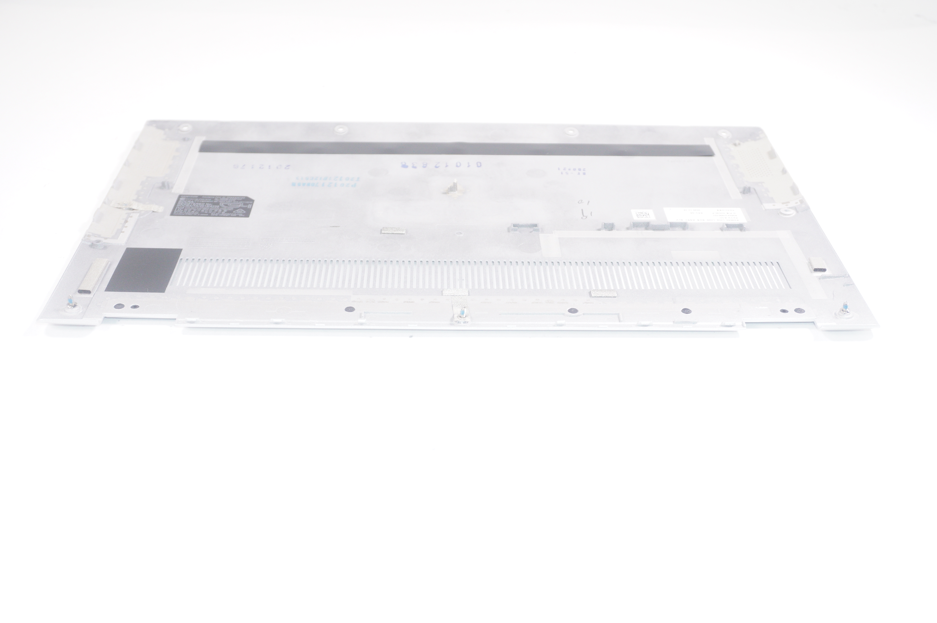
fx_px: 1209
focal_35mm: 46
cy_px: 312
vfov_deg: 28.9
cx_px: 468
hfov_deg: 42.4
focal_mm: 31
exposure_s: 1/160
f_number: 6.3
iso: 640
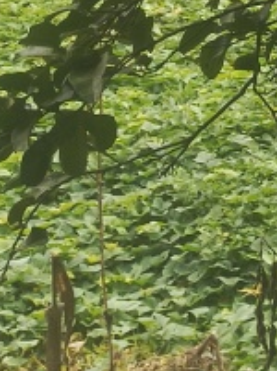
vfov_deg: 12.3
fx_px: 1424
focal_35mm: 133
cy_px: -477
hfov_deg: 9.9
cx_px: 635
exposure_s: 1/100
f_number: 1.79
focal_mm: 4.84
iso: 130
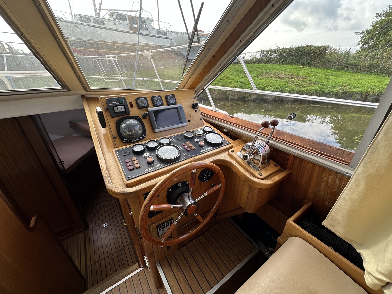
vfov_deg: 85.7
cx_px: 196
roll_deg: +0.4
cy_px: 147
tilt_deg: -26.8
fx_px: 159
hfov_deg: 102.1
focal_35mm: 14
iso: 40
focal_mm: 2.22
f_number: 2.2
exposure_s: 1/99
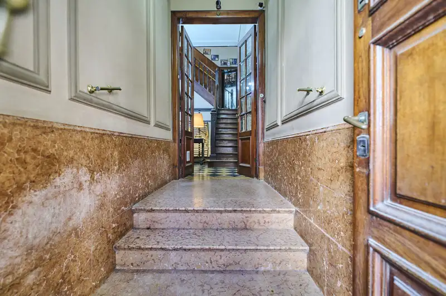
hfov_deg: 100.4
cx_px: 223
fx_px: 186
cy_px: 148
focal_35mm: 15
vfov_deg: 77.2
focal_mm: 15
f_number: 2.8
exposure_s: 1/10
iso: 100
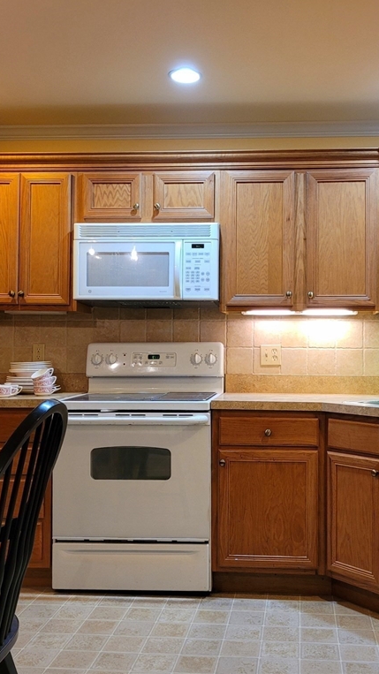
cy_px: 336
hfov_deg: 31.1
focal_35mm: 38
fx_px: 679
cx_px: 236
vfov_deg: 52.8
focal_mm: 5.4
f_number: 1.8
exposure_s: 1/40
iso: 160
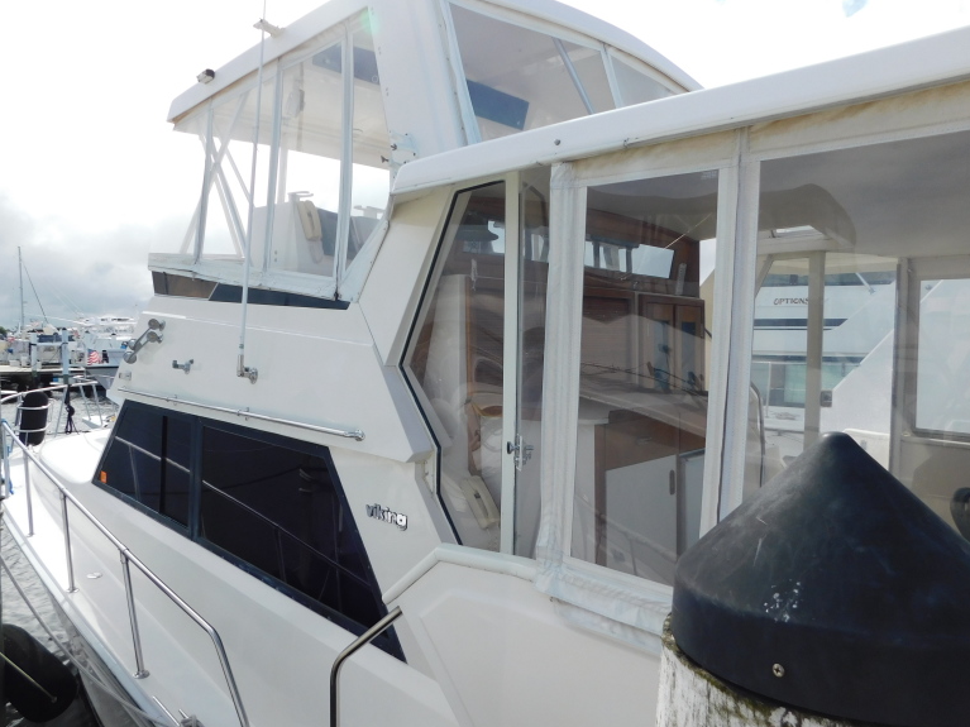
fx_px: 672
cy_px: 370
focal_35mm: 24
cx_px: 478
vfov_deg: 56.8
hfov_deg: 71.6
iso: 125
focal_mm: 4
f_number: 6
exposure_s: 1/500
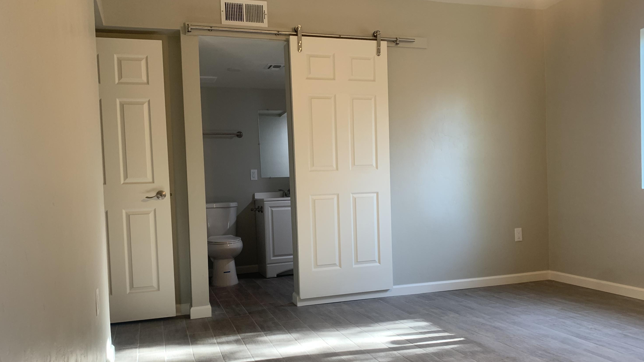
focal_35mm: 29
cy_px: 214
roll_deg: +2.2
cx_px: 322
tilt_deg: -2.2
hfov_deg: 66.1
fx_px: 495
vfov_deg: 40.0
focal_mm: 4.25
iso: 100
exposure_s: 1/64
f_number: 1.8
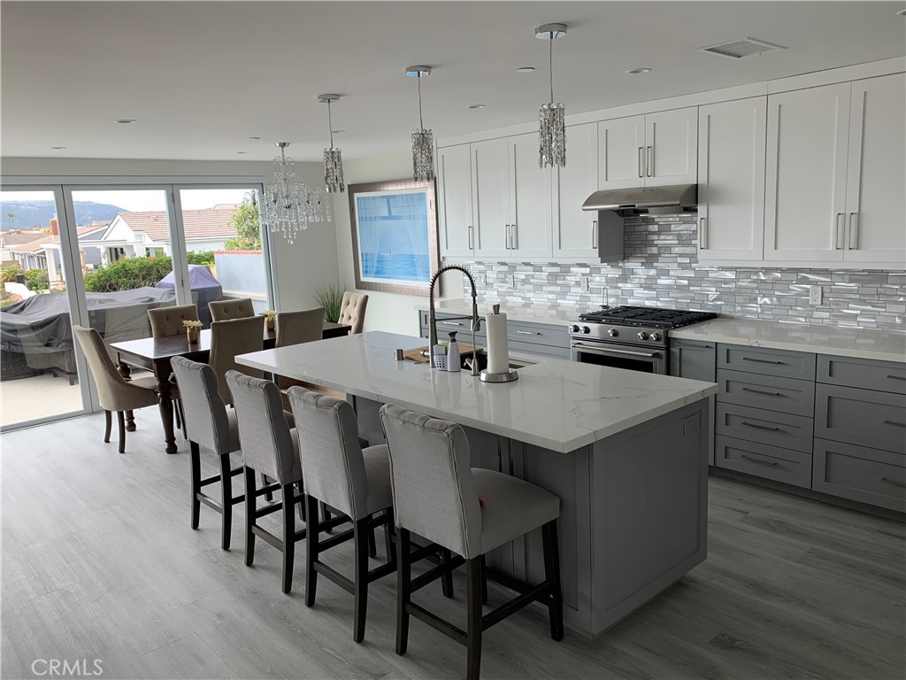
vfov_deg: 53.1
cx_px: 453
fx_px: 680
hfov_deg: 67.3
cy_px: 340
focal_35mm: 26
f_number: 1.8
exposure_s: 1/122
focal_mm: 4.25
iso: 25
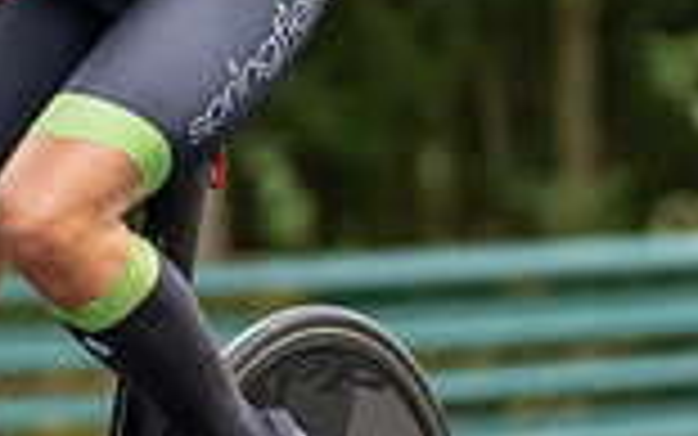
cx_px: -81
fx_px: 9191
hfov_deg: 4.3
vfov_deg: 2.7
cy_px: 160
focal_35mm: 483
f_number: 2.8
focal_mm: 127
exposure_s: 1/1000
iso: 1250
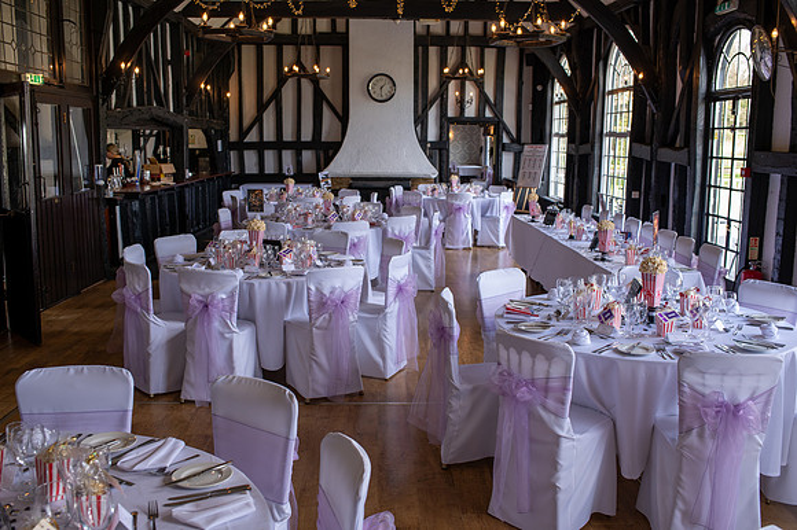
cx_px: 398
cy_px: 265
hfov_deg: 54.5
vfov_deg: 37.8
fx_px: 774
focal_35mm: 35
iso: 400
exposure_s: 1/80
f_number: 5
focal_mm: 35
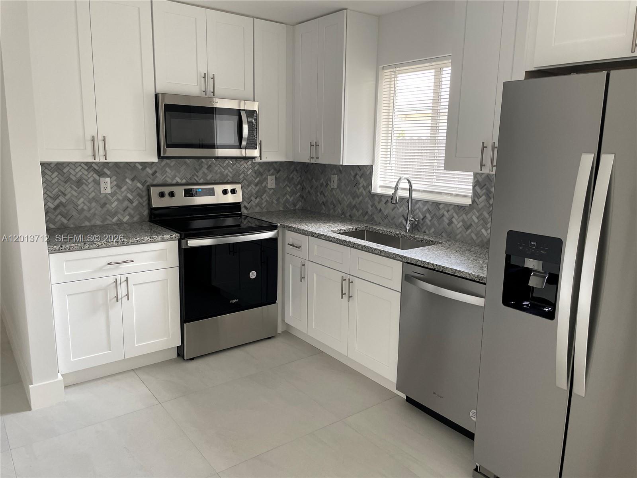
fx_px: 478
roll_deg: -0.7
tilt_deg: -11.1
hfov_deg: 67.3
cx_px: 318
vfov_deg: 53.1
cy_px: 239
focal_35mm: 26
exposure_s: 1/60
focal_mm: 4.2
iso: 80
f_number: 1.6
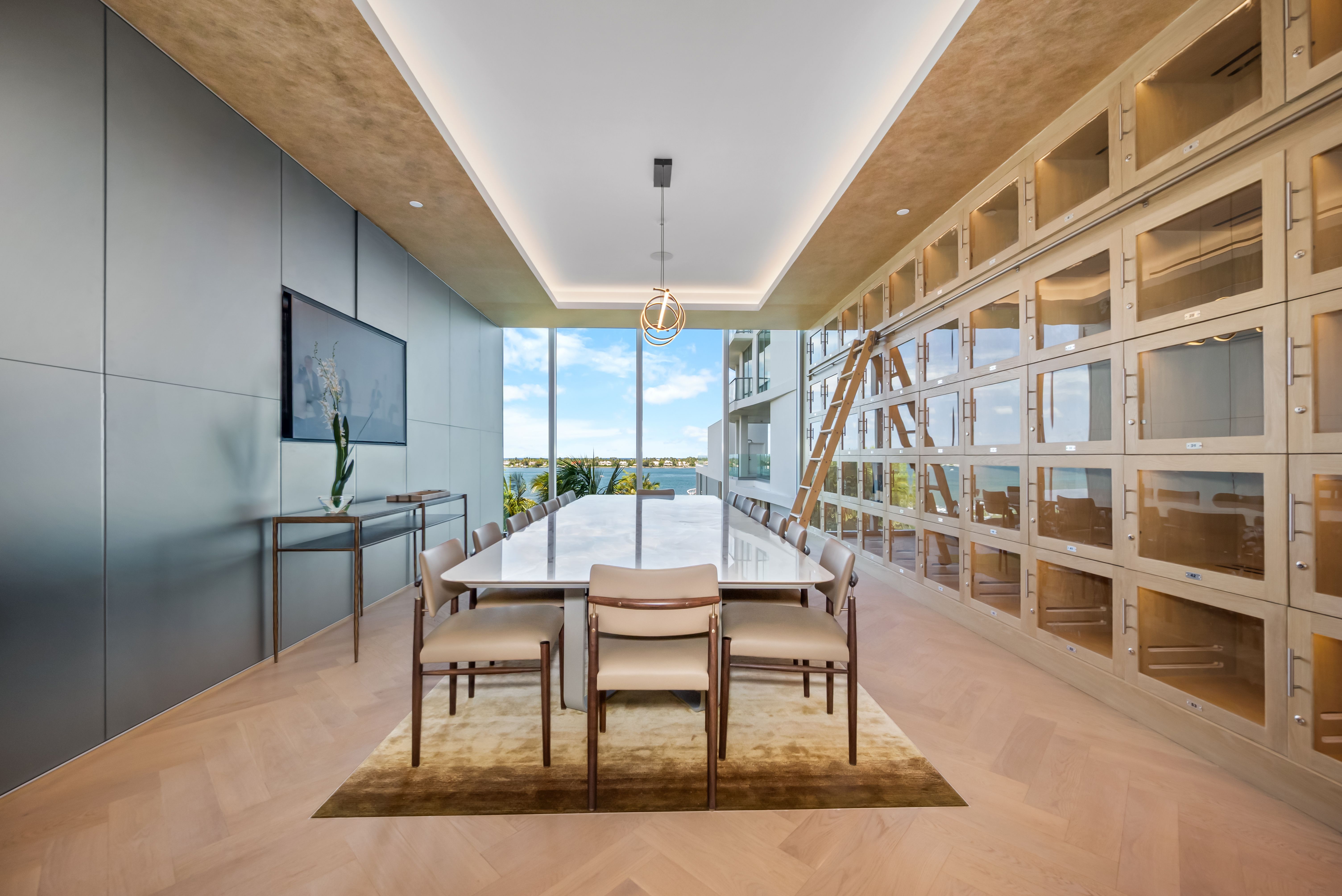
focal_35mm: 14
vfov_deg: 81.3
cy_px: 448
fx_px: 522
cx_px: 671
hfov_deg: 104.2
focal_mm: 14
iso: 500
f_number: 9
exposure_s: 1/50
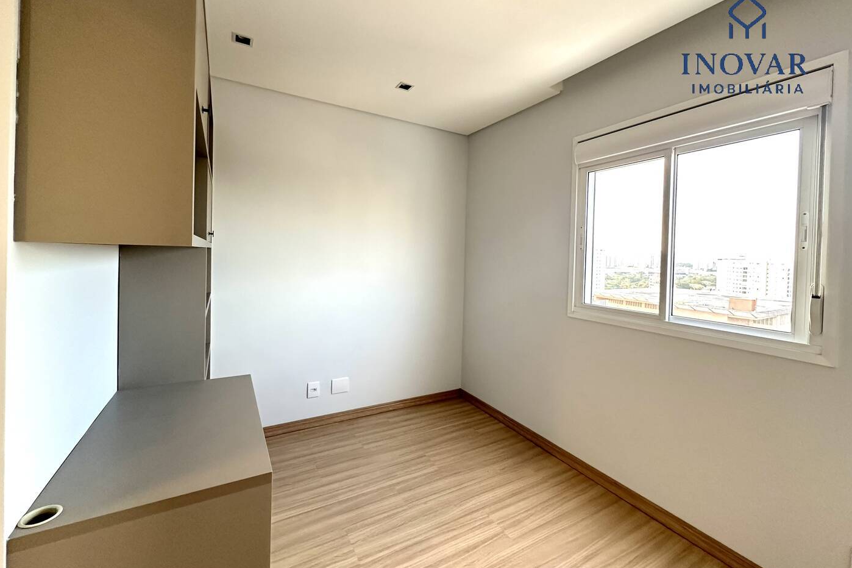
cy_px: 260
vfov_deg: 77.2
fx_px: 355
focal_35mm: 15
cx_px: 425
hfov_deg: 100.4
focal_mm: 2.22
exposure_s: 1/60
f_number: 2.2
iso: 250
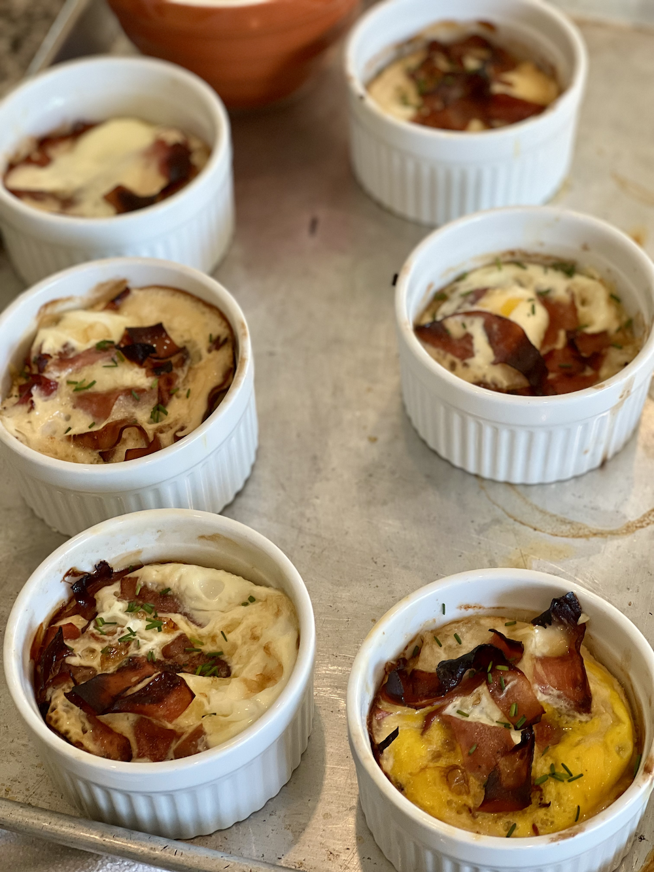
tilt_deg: -51.4
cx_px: 327
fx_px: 1939
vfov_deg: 25.3
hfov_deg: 19.1
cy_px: 436
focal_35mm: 77
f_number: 2.8
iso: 200
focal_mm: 9
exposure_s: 1/120
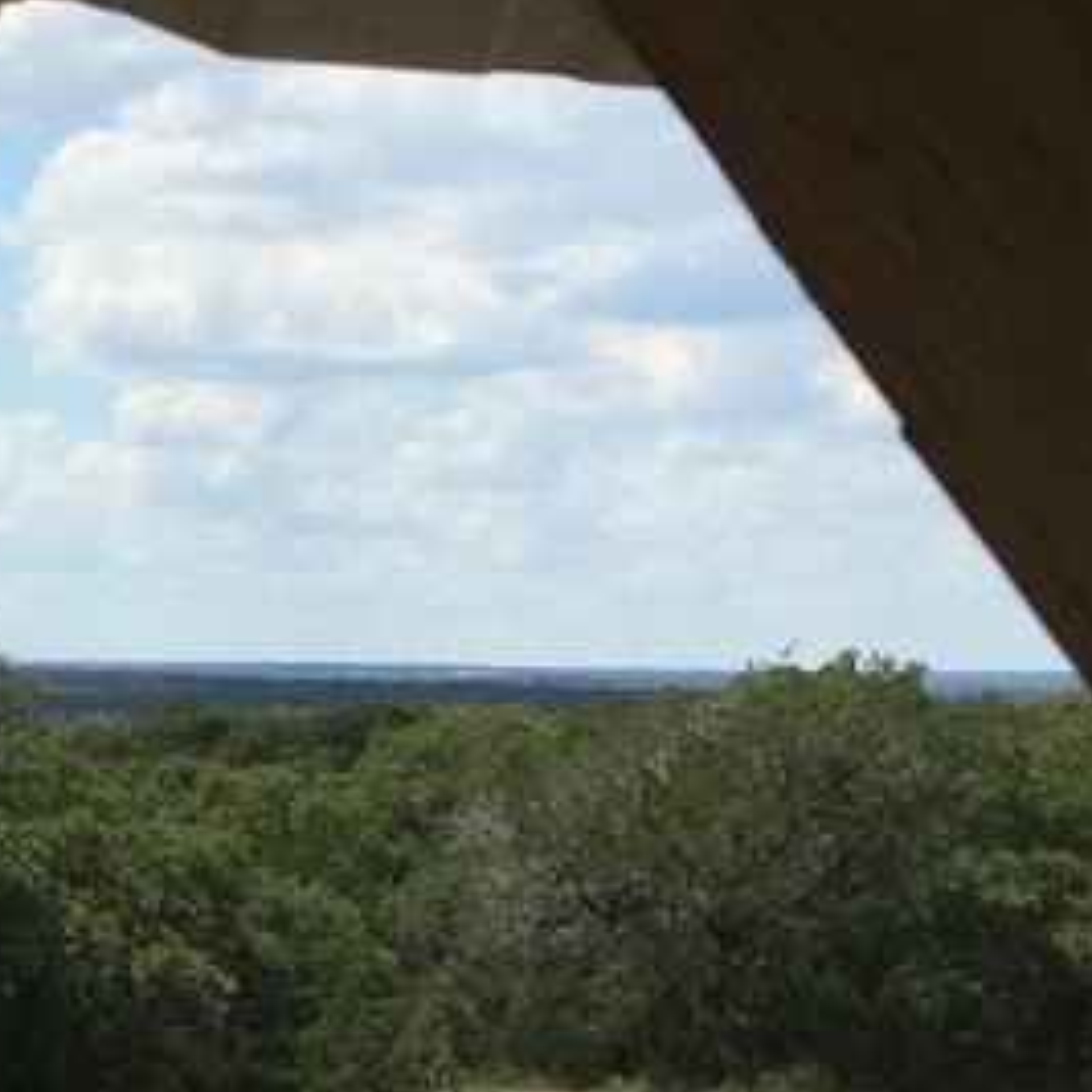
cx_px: -720
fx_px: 4925
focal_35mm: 138
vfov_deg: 12.6
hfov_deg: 11.9
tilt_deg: -0.1
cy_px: 753
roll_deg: -2.5
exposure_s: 1/3049
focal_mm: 4.15
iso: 32
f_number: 2.2
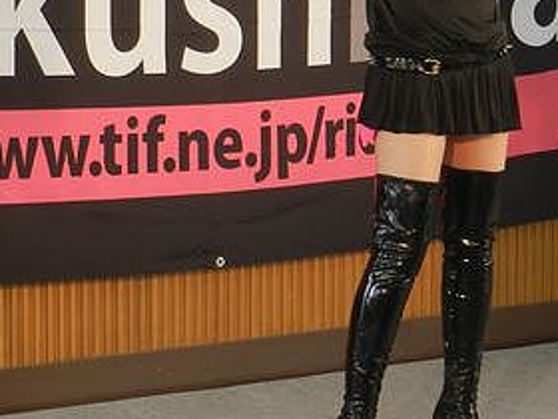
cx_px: 440
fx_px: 2418
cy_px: 95
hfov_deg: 13.1
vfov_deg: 9.9
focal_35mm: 150
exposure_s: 1/30
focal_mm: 10.7
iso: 180
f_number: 4.6
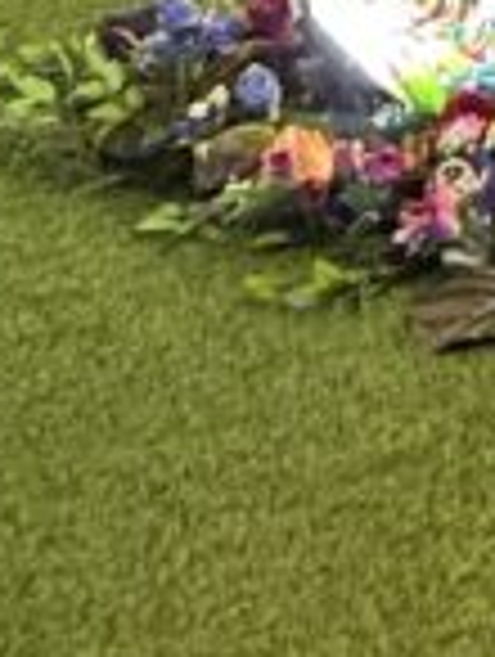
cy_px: -1202
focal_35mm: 182
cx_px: 1300
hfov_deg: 7.5
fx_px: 3460
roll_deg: +0.3
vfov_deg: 9.1
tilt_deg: +3.0
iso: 320
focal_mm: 5.7
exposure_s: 1/50
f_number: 1.5
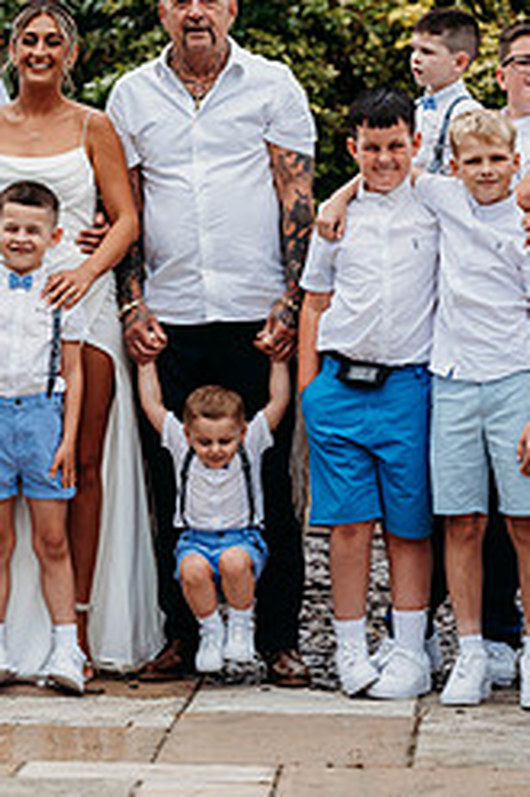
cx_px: 218
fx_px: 4931
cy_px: 206
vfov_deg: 9.2
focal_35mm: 223
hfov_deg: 6.2
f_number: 2.2
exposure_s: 1/1250
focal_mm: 85
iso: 100
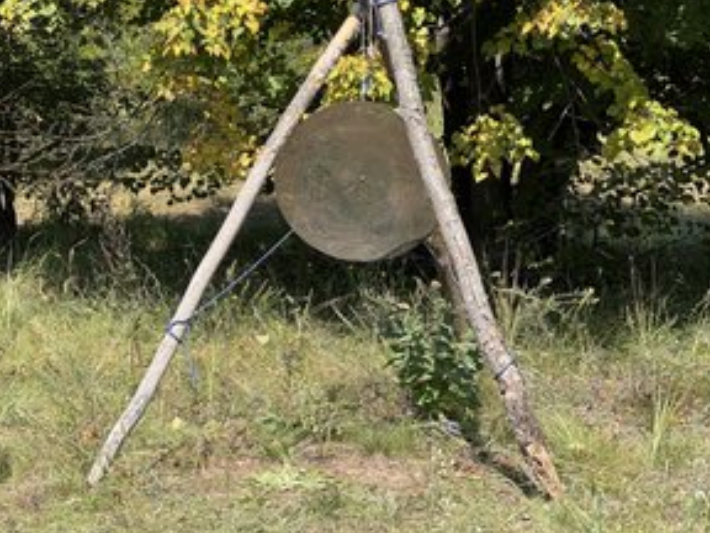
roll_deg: -0.1
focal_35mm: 107
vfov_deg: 13.8
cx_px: 288
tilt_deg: -2.9
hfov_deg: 18.4
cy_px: 195
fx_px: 2195
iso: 25
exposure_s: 1/306
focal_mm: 9
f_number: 2.8
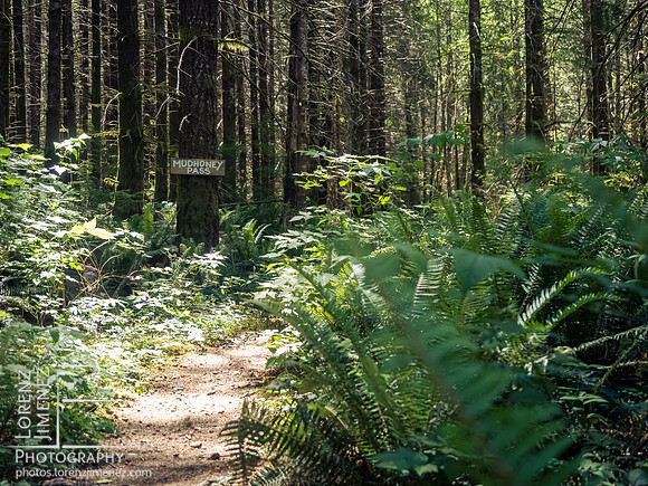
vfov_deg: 30.3
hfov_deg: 39.7
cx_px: 324
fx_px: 899
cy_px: 243
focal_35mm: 48
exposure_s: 1/800
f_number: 2.8
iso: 2000
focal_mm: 24
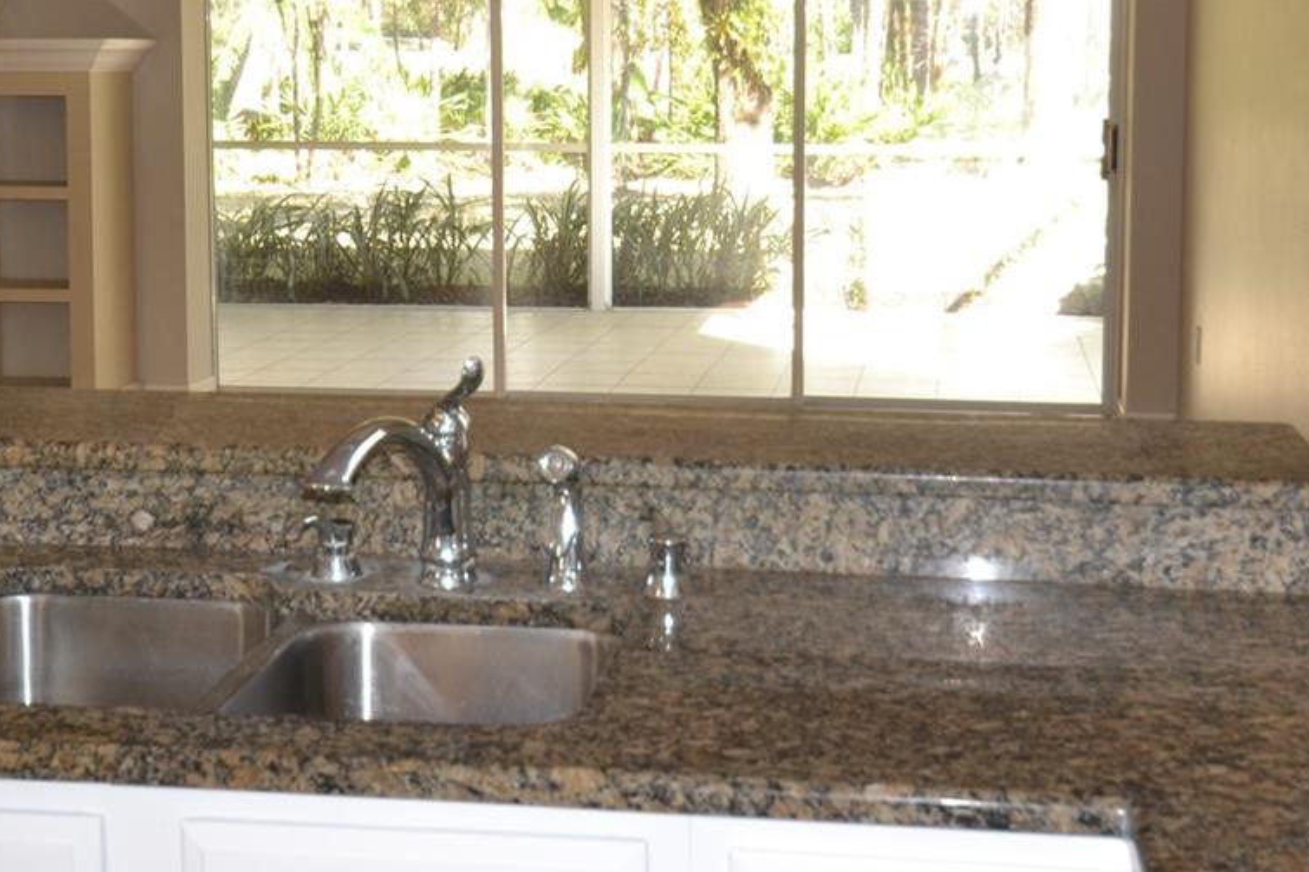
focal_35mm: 54
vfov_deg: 24.8
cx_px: 655
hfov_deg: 36.8
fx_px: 1965
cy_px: 231
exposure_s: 1/100
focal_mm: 17
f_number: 4.2
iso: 400
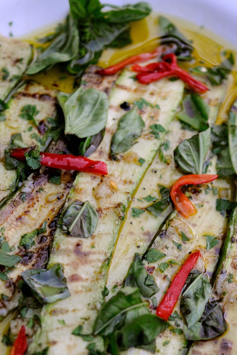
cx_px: 121
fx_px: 889
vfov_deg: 22.6
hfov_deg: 15.2
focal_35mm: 90
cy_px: 230
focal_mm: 40
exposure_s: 1/160
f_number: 3
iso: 800
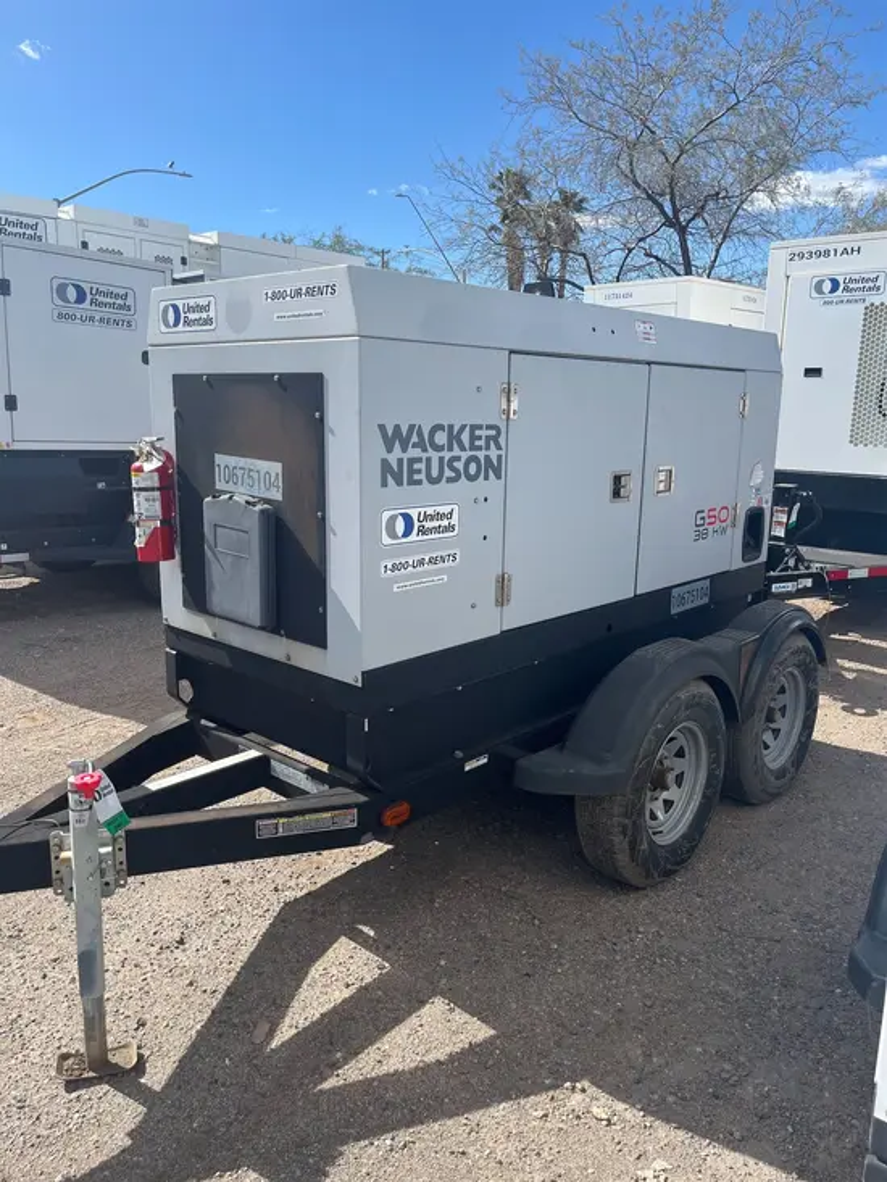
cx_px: 444
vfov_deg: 67.3
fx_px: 888
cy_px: 591
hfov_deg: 53.1
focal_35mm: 26
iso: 50
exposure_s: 1/2967
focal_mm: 5.1
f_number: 1.6
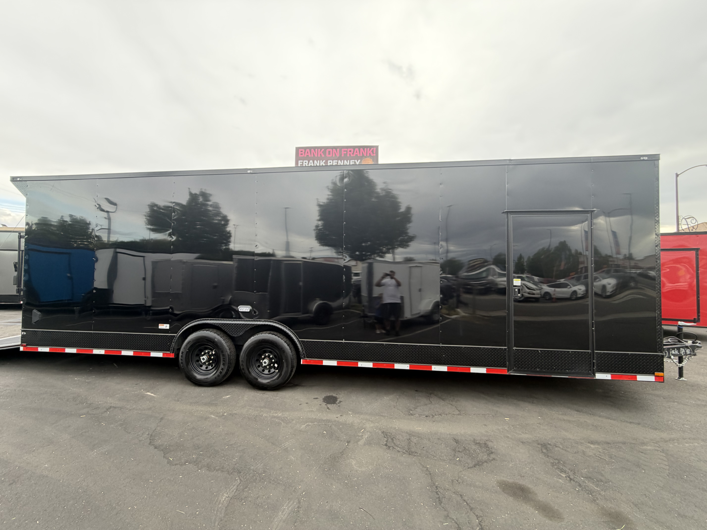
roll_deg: -0.6
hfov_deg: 102.1
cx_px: 354
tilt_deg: +1.5
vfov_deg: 85.7
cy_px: 265
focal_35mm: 14
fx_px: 286
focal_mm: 2.22
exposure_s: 1/121
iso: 80
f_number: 2.2
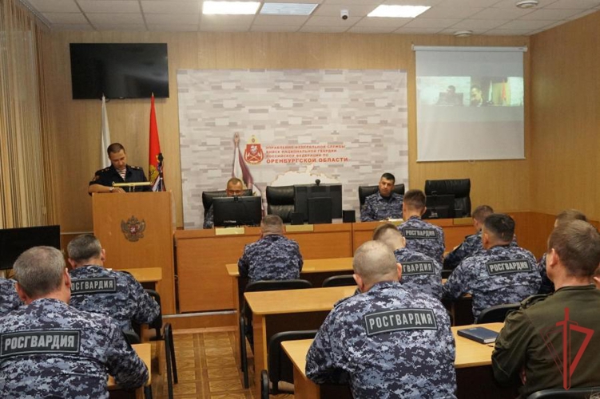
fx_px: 450
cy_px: 200
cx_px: 300
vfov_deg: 47.9
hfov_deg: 67.4
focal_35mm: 27
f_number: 3.5
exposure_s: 1/160
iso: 3200
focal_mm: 18
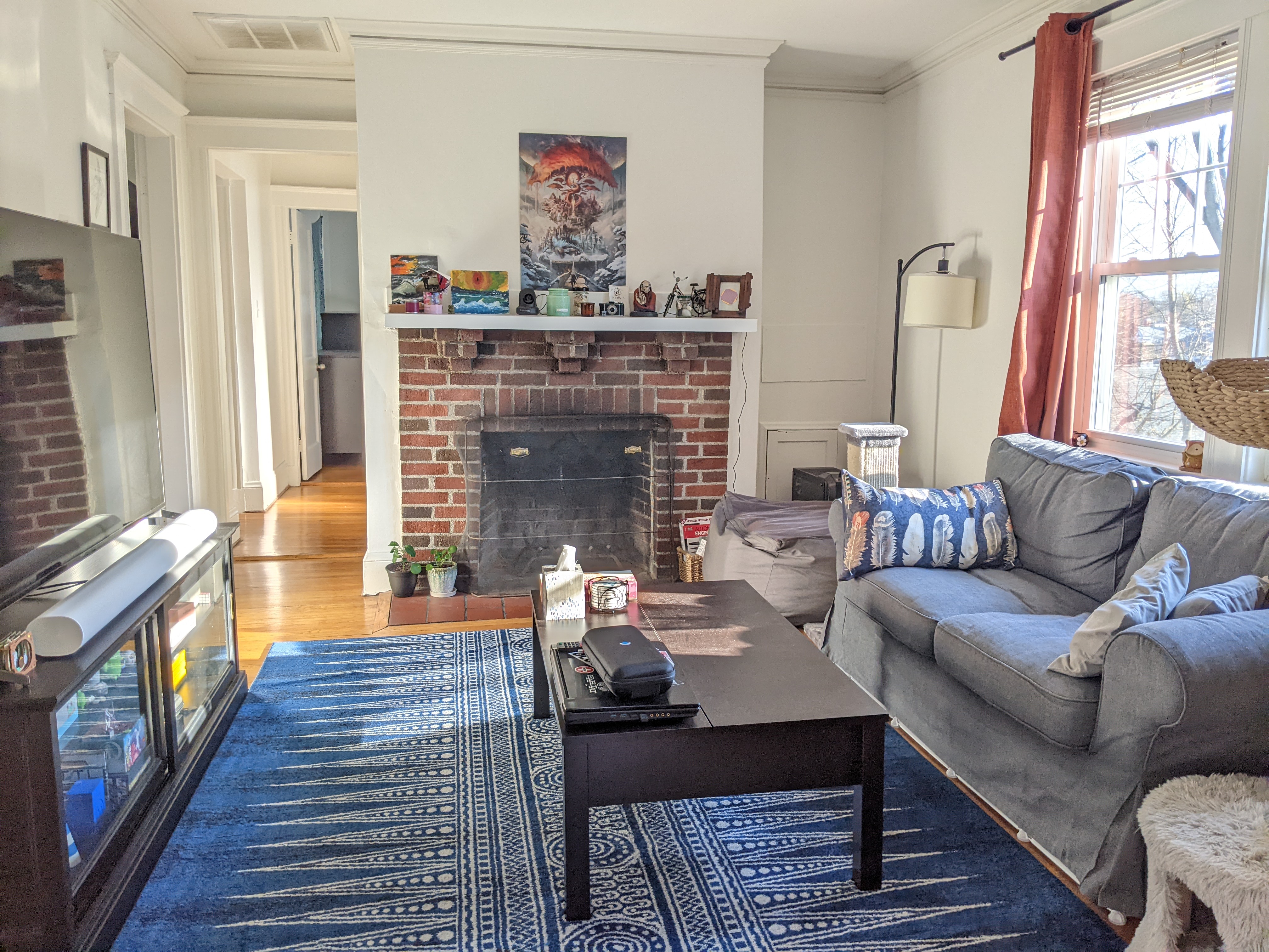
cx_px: 634
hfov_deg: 65.3
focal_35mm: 27
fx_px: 990
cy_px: 476
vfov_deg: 51.4
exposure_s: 1/136
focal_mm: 4.44
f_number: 1.8
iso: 59
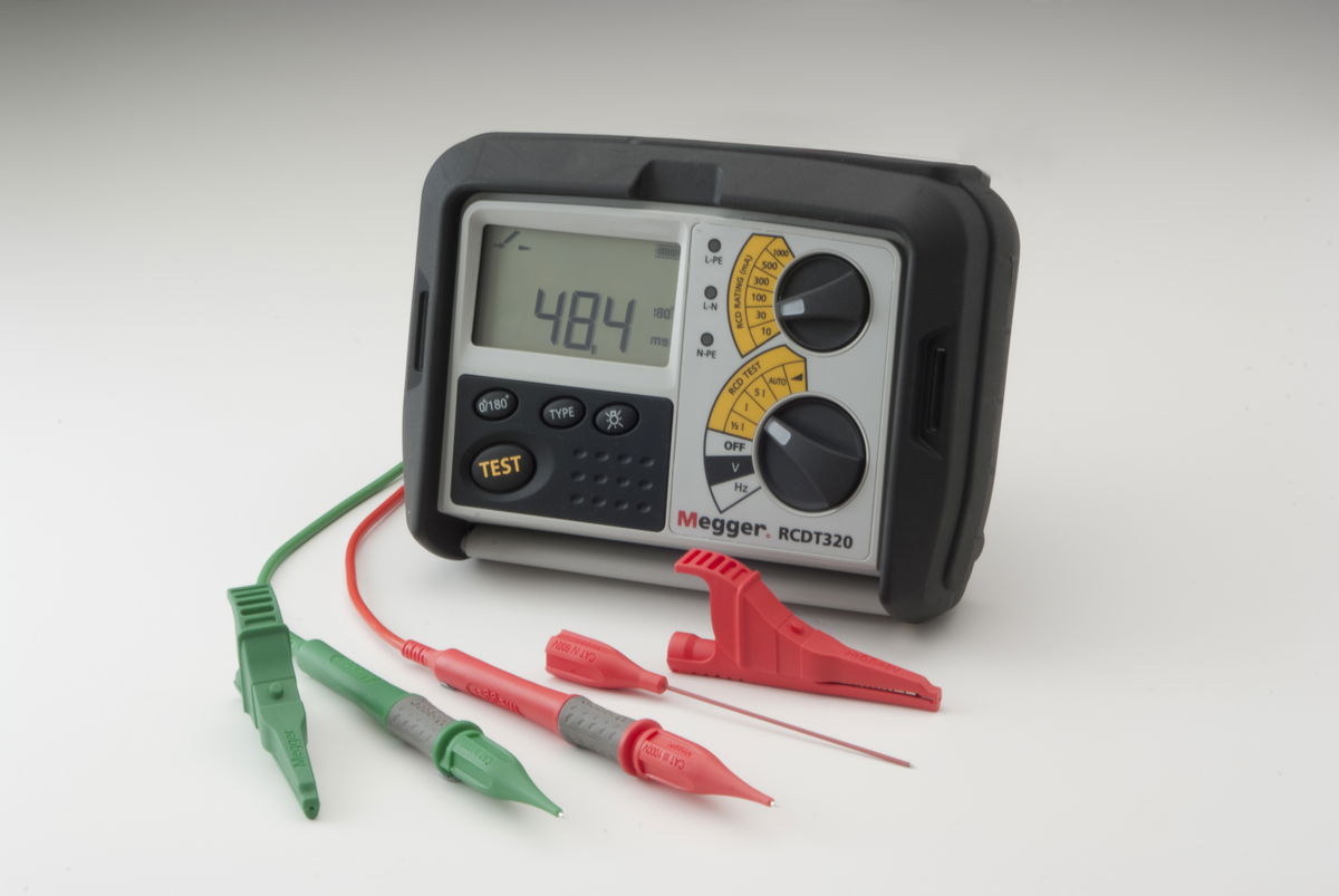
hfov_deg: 21.9
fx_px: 3463
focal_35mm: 93
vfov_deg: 14.7
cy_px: 448
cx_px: 670
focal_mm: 62
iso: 100
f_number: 32
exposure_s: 1/50
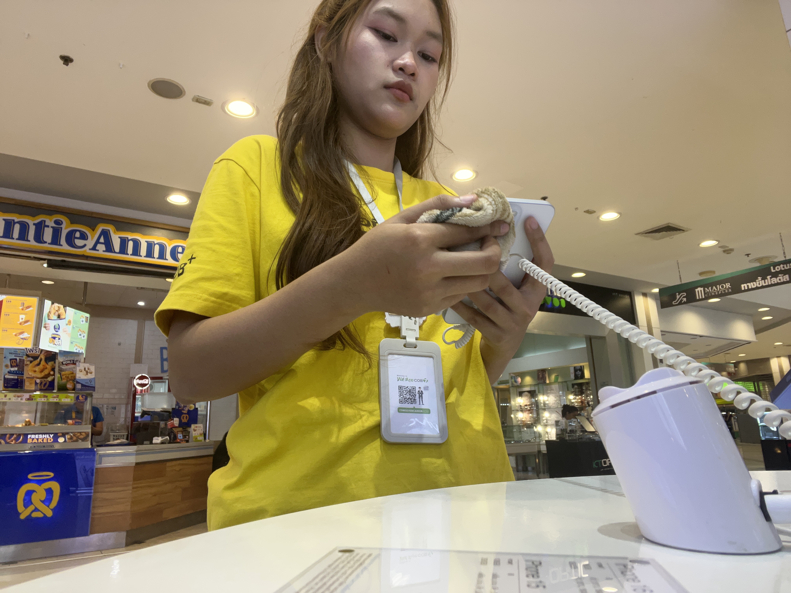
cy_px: 296
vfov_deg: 58.9
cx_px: 396
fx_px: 526
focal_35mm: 23
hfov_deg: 73.9
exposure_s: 1/100
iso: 80
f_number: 2.2
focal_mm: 2.71
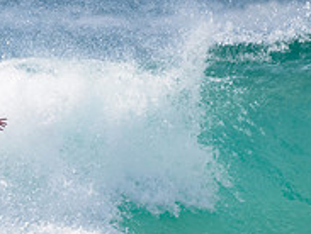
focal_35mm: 1865
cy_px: 176
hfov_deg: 1.1
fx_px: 16789
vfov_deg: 0.8
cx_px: -63
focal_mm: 500
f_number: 5.6
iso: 110
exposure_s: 1/2000
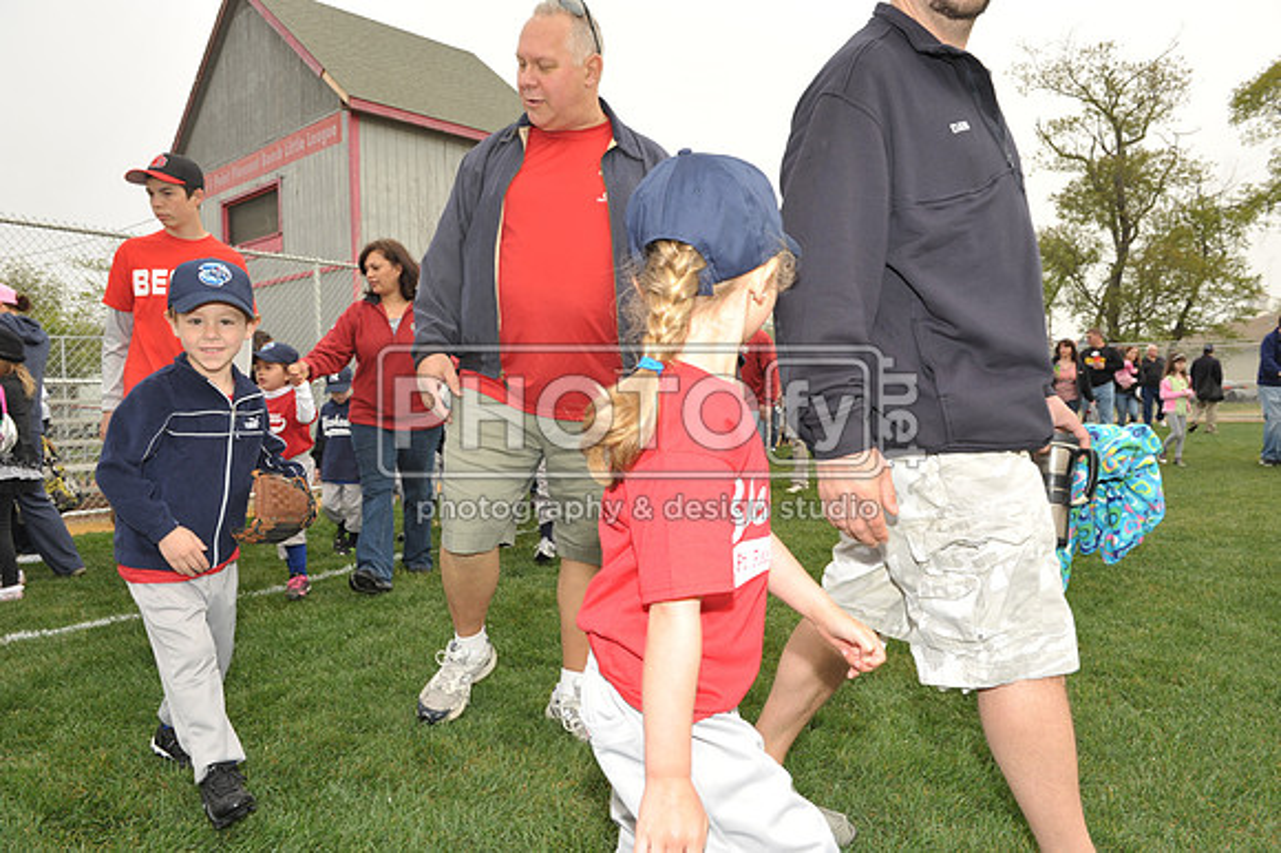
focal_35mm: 24
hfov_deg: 73.8
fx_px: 853
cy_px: 426
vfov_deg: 53.1
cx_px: 640
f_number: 8
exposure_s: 1/250
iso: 400
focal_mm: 24
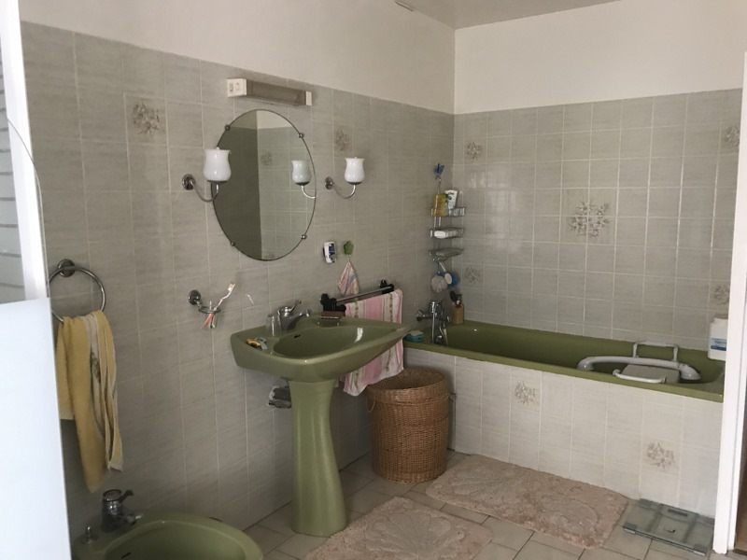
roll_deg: -0.5
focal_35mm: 28
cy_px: 280
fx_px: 604
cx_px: 374
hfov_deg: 63.4
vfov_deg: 49.7
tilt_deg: -6.8
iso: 64
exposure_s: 1/17
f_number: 1.8
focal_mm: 3.99
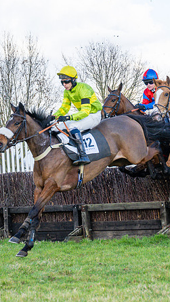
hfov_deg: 7.7
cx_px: 23
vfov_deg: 13.6
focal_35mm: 158
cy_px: 137
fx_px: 1264
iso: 500
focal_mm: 70
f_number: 4
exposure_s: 1/2000
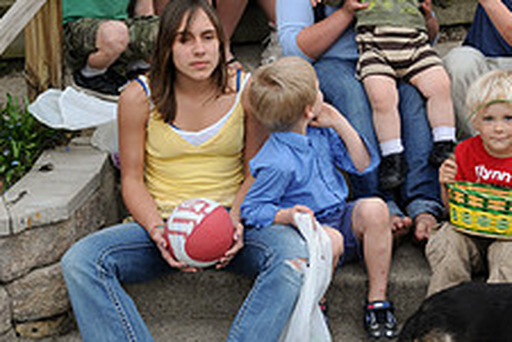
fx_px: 1451
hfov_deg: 20.0
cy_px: 39
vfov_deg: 13.3
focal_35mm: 102
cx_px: 320
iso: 200
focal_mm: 34
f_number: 6.3
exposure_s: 1/100
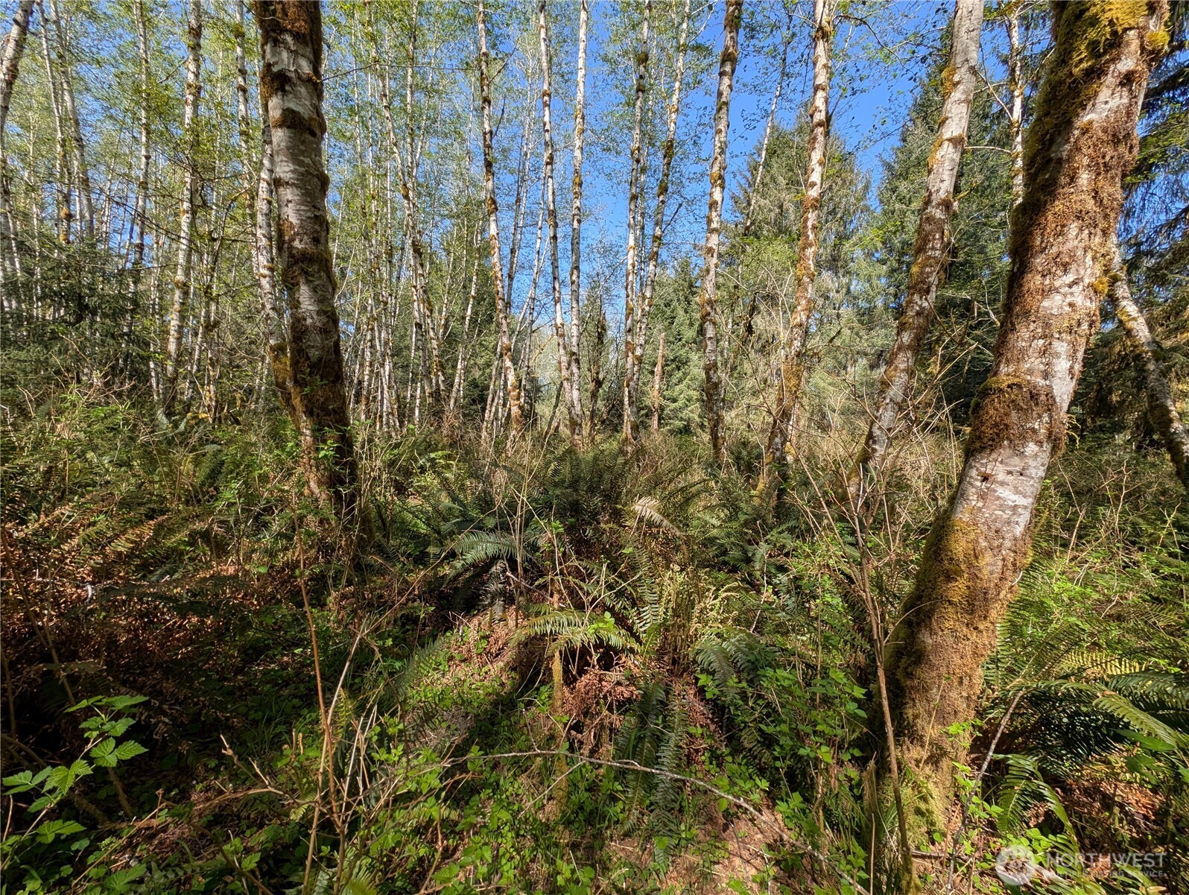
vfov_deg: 94.6
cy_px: 448
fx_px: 413
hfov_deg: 110.5
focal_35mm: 12
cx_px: 594
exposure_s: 1/473
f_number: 1.95
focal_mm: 2.23
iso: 36
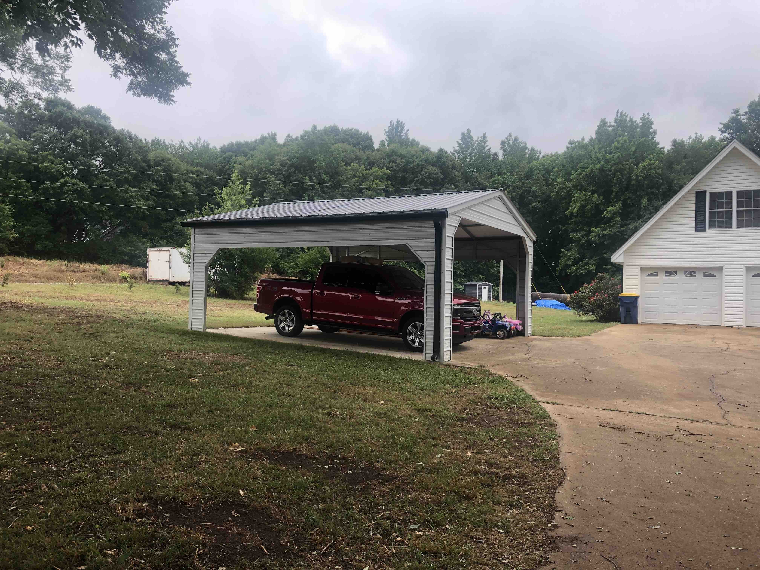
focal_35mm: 28
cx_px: 380
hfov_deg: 63.4
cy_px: 285
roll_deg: -1.2
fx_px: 615
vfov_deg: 49.7
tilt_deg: +0.7
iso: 64
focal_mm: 3.99
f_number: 1.8
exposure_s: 1/120
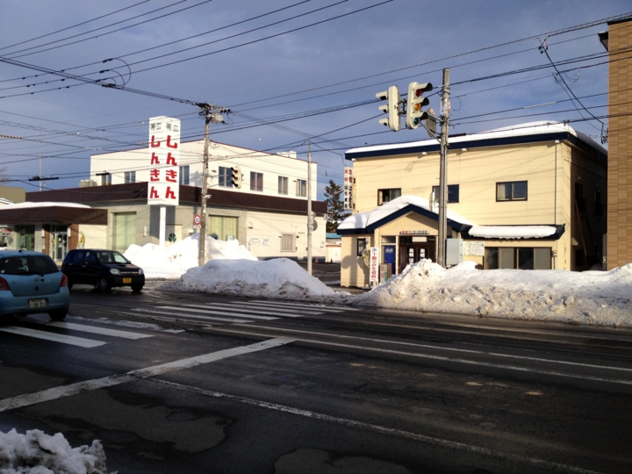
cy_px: 237
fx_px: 639
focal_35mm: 35
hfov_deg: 52.6
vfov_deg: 40.7
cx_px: 316
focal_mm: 4.28
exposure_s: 1/1842
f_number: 2.4
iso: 50
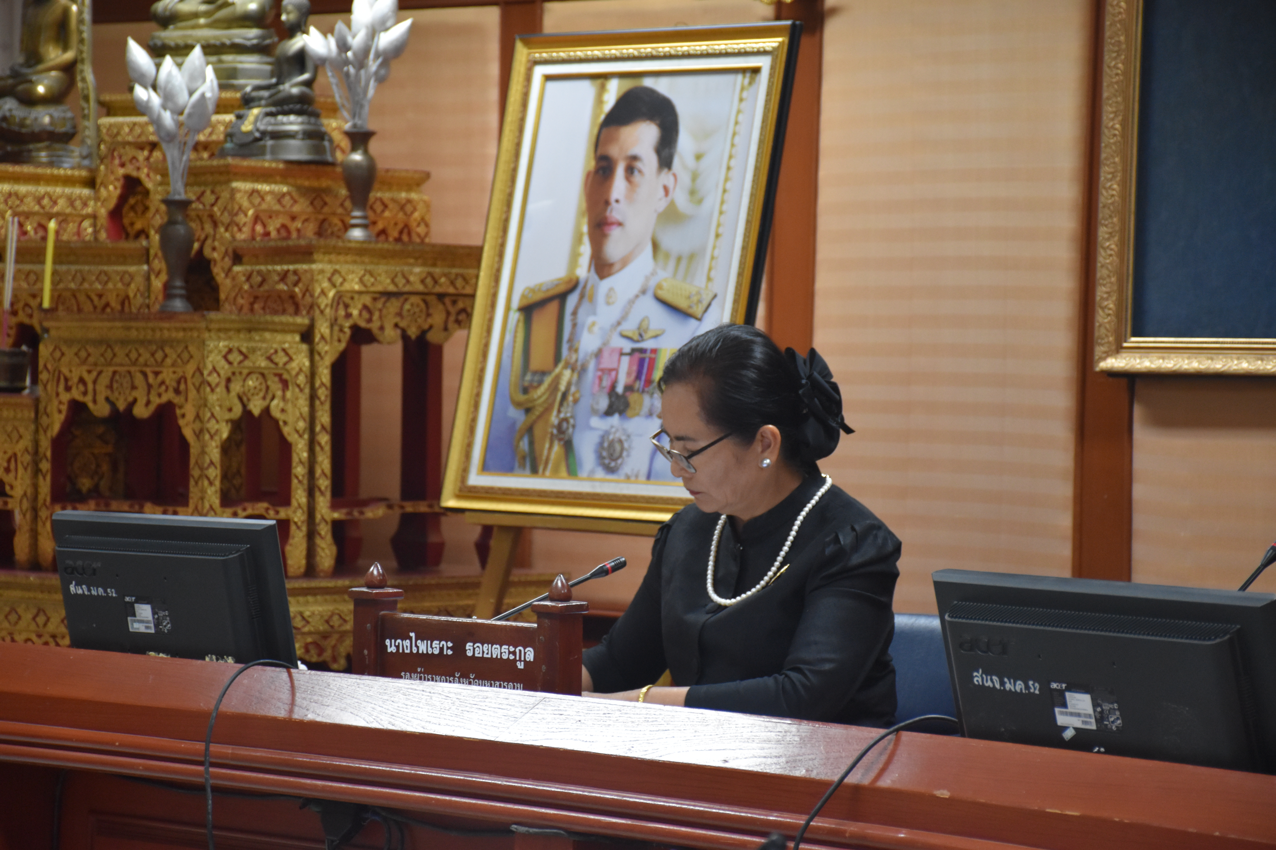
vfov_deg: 10.8
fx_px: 4519
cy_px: 425
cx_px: 638
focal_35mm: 128
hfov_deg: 16.1
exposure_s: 1/60
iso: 2000
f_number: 5.3
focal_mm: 85
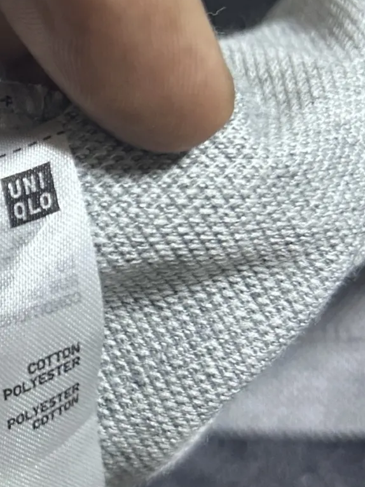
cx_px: -51
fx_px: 1223
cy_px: 240
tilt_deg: -64.4
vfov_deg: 22.5
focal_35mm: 87
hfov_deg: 16.4
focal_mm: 5.7
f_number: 1.5
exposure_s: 1/50
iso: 400
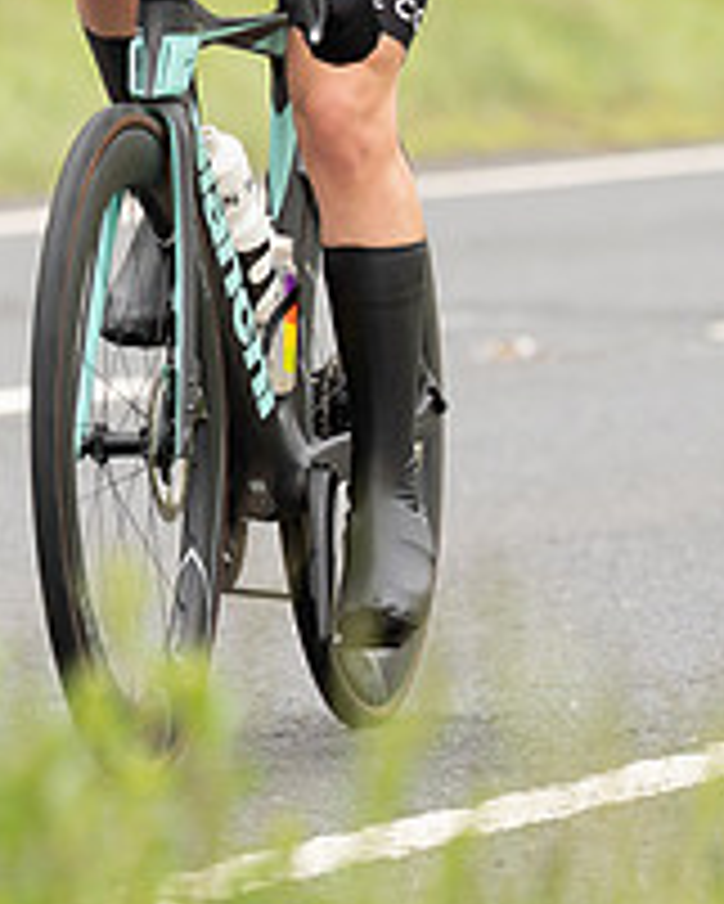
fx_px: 16647
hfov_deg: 2.5
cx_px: 286
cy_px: -377
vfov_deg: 3.1
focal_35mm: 622
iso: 400
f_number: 3.5
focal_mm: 150
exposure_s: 1/1000
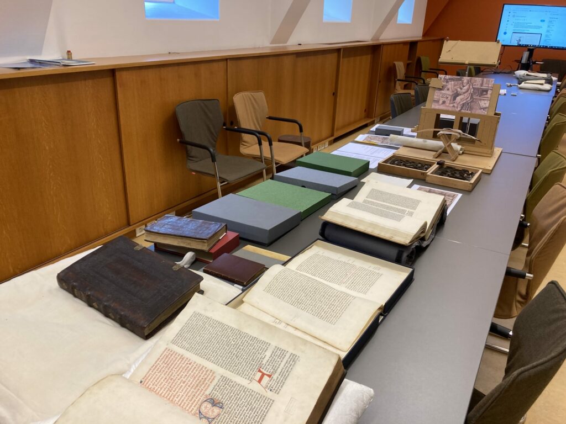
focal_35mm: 28
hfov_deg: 63.4
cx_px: 283
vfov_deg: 49.7
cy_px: 212
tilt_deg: -22.0
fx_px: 458
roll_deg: -1.9
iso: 64
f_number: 1.8
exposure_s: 1/50
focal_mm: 3.99
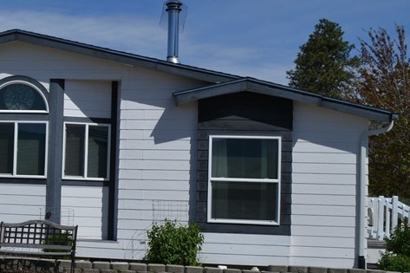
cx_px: 6
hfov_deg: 30.3
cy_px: 146
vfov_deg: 21.9
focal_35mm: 62
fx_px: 706
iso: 100
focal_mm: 18
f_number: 9
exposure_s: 1/320
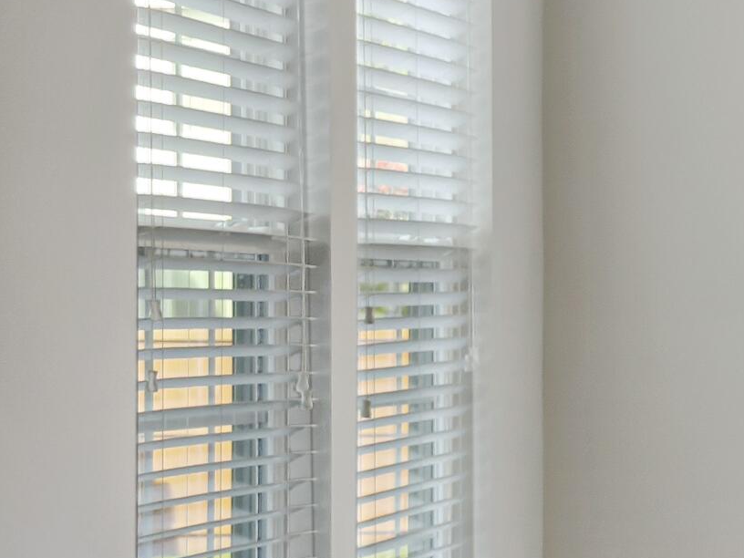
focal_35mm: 147
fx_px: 3159
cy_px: 343
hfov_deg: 12.3
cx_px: 1323
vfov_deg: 10.1
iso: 64
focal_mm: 6.76
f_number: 1.8
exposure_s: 1/250
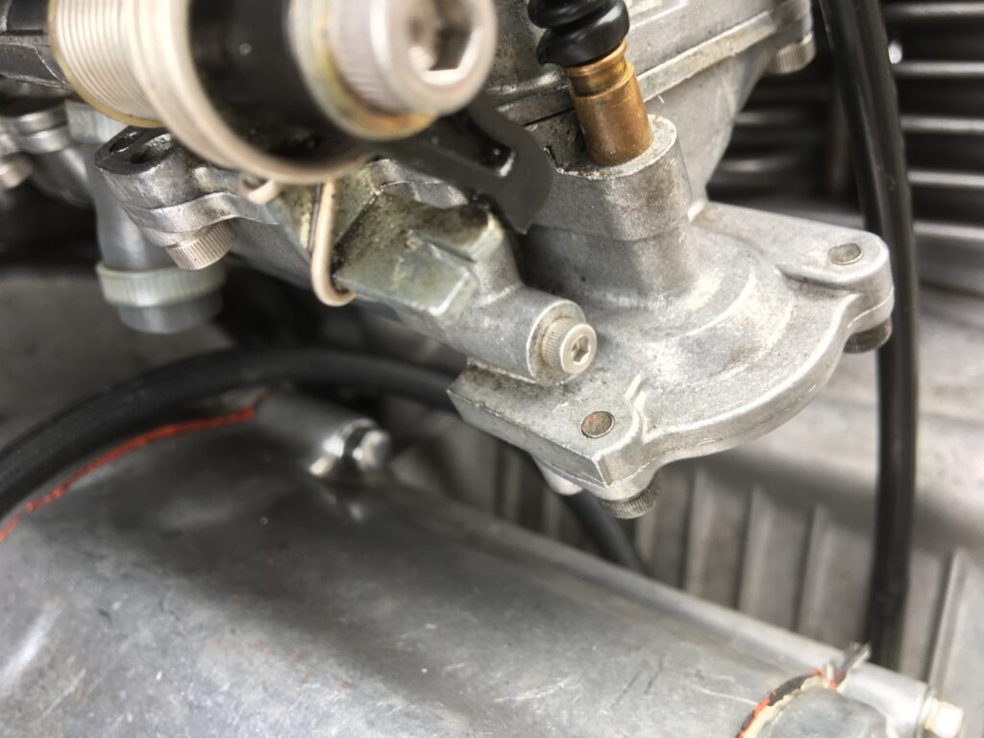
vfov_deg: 48.2
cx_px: 492
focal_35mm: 29
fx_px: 824
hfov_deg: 61.7
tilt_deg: -51.7
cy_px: 369
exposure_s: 1/60
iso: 25
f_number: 2.2
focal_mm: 4.15
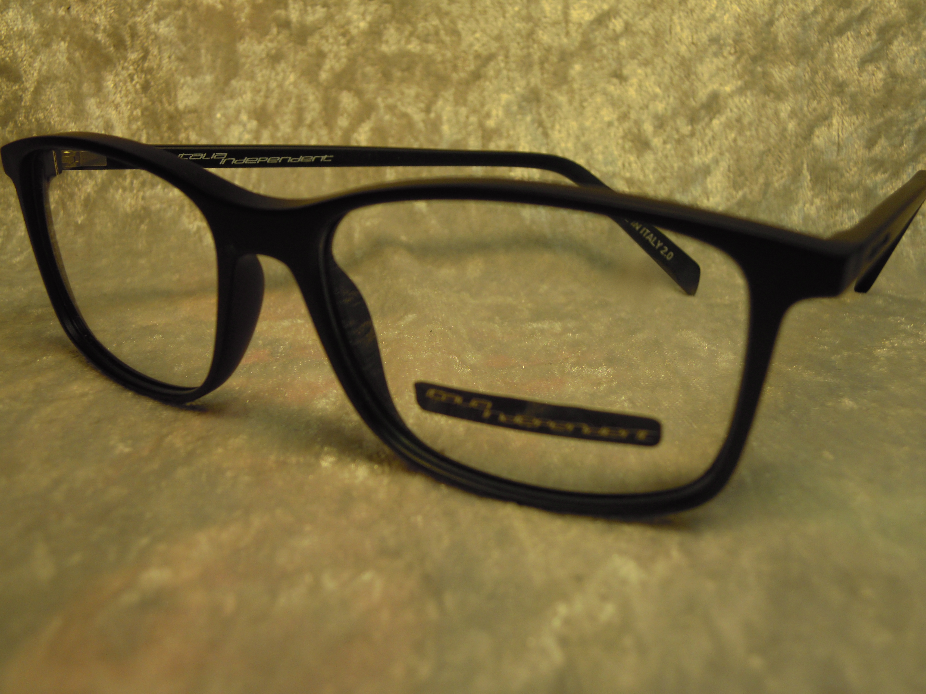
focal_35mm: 32
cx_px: 463
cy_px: 347
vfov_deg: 44.2
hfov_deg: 56.8
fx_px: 856
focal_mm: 5.7
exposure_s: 1/125
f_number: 2.8
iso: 100
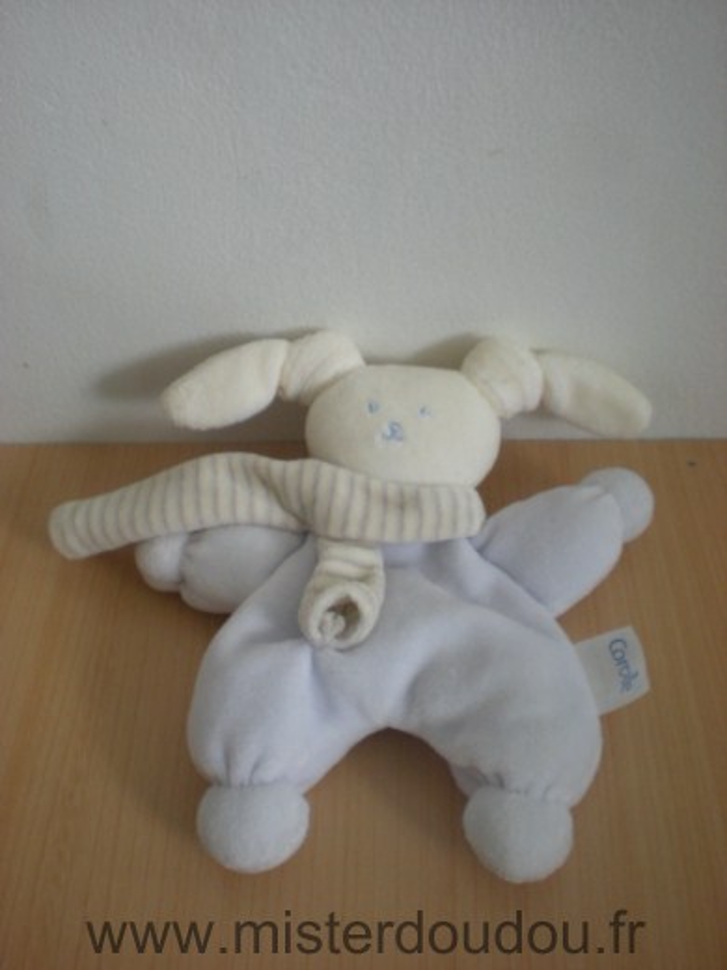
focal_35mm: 38
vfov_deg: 49.0
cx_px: 364
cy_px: 485
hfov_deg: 37.7
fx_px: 1064
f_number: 3.1
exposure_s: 1/56.6
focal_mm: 6.3
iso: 200
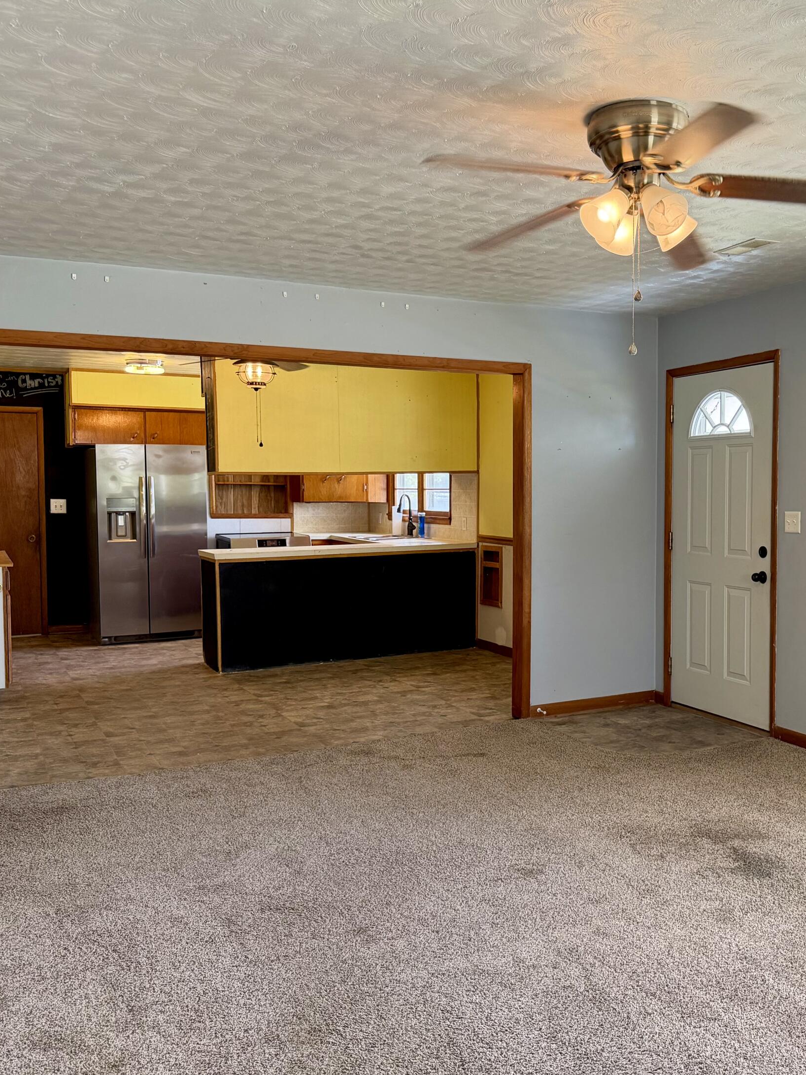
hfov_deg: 42.2
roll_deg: +0.9
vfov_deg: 55.4
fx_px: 1025
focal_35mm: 33
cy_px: 541
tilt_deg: -2.6
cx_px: 554
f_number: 1.78
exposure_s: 1/120
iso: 320
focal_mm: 6.76
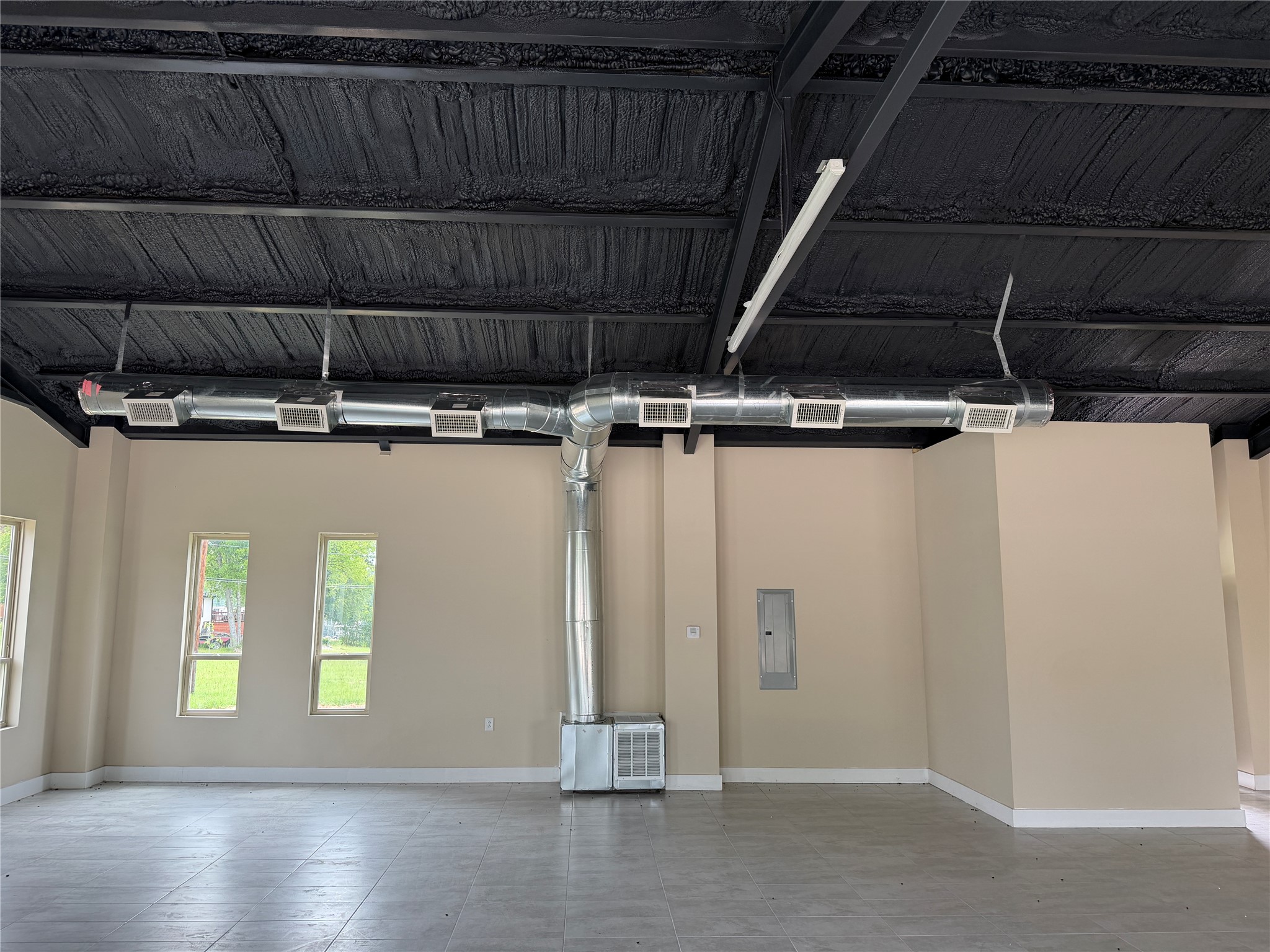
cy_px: 476
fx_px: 881
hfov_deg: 71.6
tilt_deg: +8.2
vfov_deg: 56.8
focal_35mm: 24
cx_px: 635
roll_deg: +0.0
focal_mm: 6.76
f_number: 1.78
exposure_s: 1/121
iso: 80
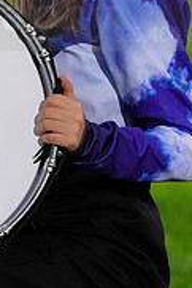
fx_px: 7601
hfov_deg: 1.4
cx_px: -78
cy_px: 3
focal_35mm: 952
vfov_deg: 2.2
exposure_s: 1/160
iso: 160
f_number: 8
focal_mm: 297
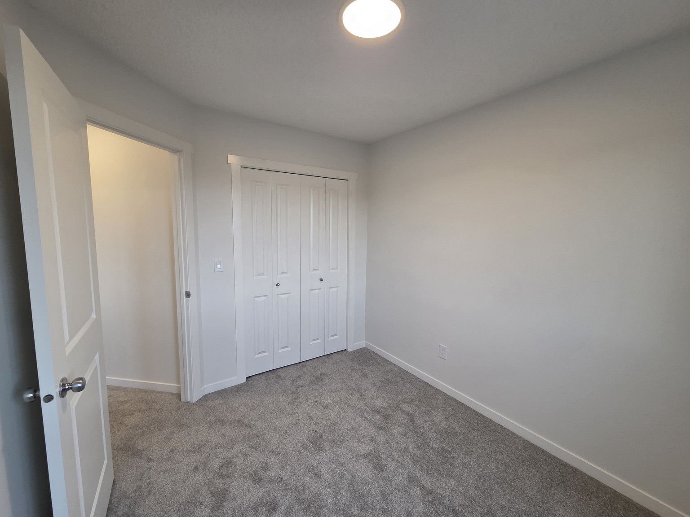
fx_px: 259
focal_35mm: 13
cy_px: 258
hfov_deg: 106.2
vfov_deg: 89.9
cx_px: 345
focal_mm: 2.2
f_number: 2.2
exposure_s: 1/120
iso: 160
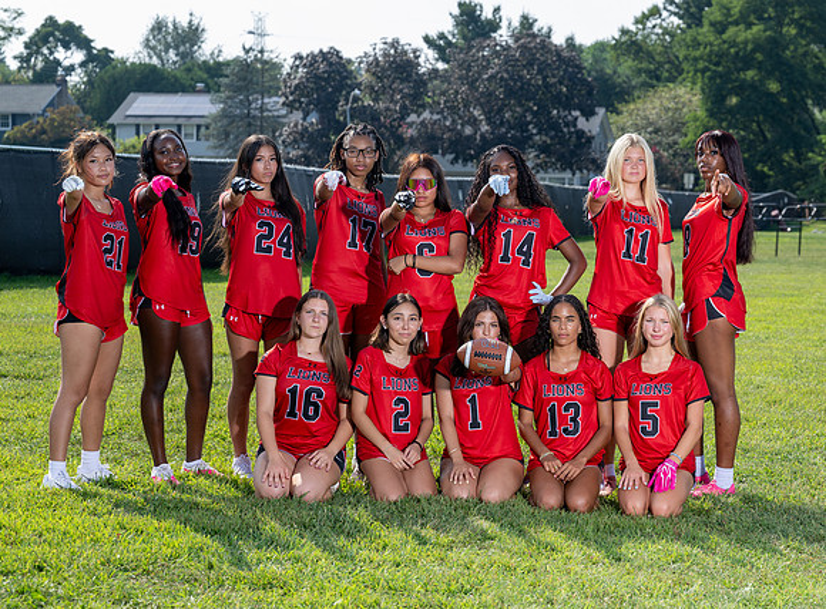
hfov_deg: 20.0
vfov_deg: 14.8
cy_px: 297
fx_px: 2340
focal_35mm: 99
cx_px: 512
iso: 64
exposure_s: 1/250
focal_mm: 74
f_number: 5
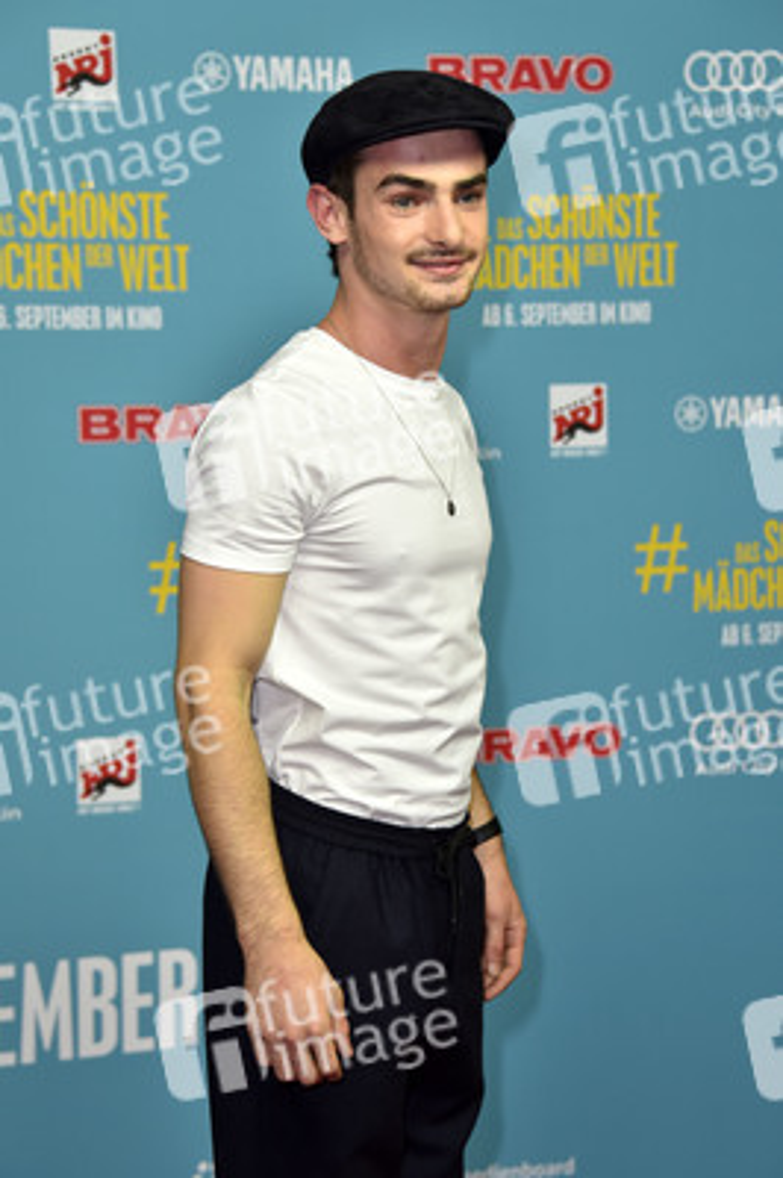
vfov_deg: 22.2
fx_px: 3006
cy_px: 589
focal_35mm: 92
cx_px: 392
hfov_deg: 14.8
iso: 640
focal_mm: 92
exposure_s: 1/160
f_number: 5.6
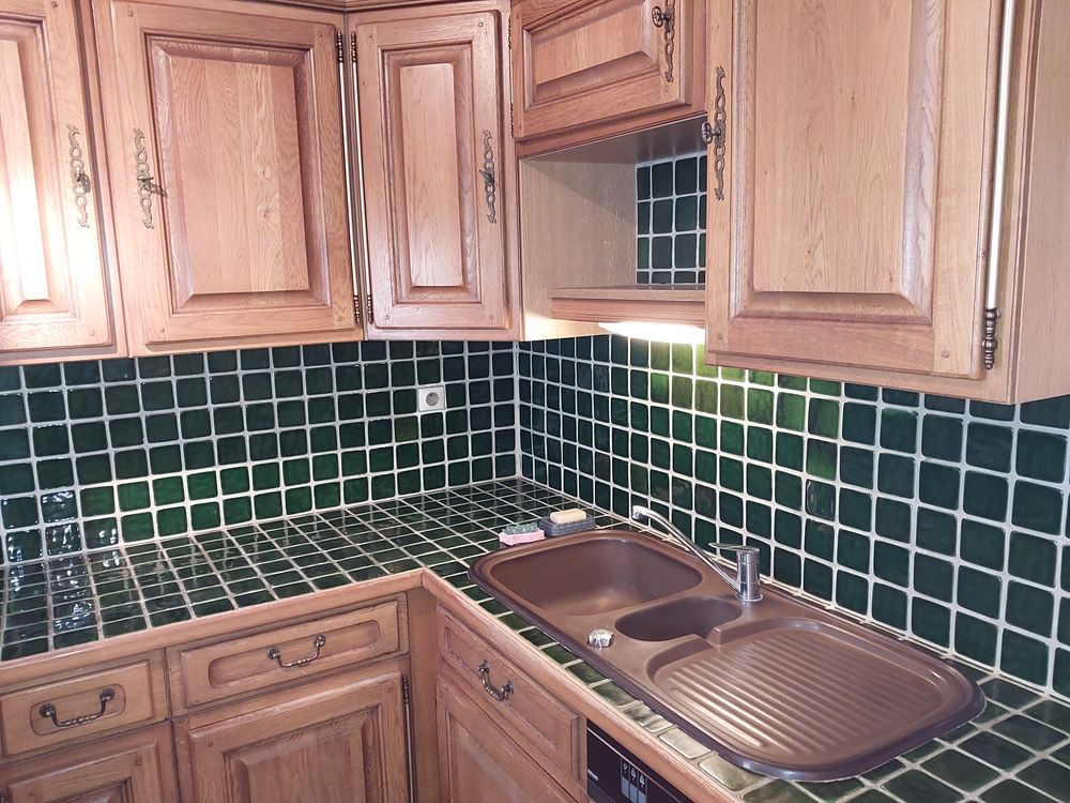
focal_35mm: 30
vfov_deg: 46.8
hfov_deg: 60.0
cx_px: 535
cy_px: 402
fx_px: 927
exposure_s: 1/20
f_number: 1.8
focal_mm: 4.6
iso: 320
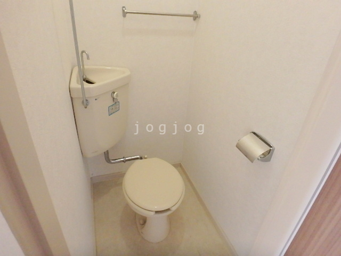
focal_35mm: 21
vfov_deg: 63.4
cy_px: 128
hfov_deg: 79.0
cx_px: 170
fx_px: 207
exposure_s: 1/25
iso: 800
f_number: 3.5
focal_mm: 3.7
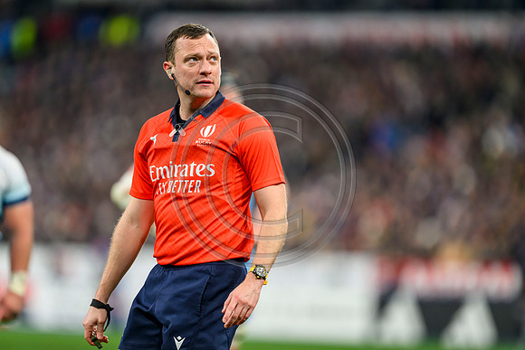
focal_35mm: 400
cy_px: 175
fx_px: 5834
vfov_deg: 3.4
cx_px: 262
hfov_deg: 5.2
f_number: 2.8
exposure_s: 1/2500
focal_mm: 400
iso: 3200
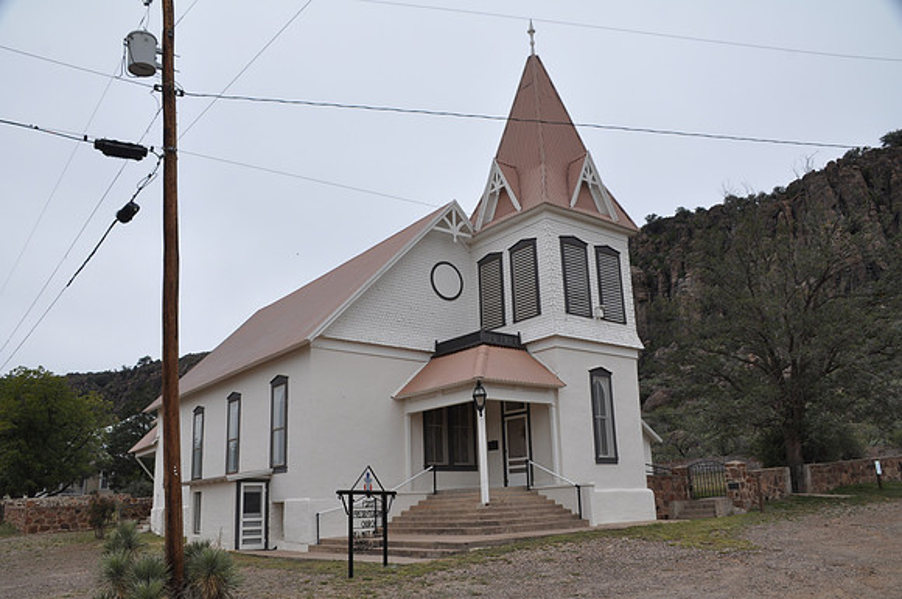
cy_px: 300
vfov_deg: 43.5
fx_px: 751
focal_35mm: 30
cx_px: 451
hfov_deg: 62.0
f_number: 11
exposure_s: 1/125
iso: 200
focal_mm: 20
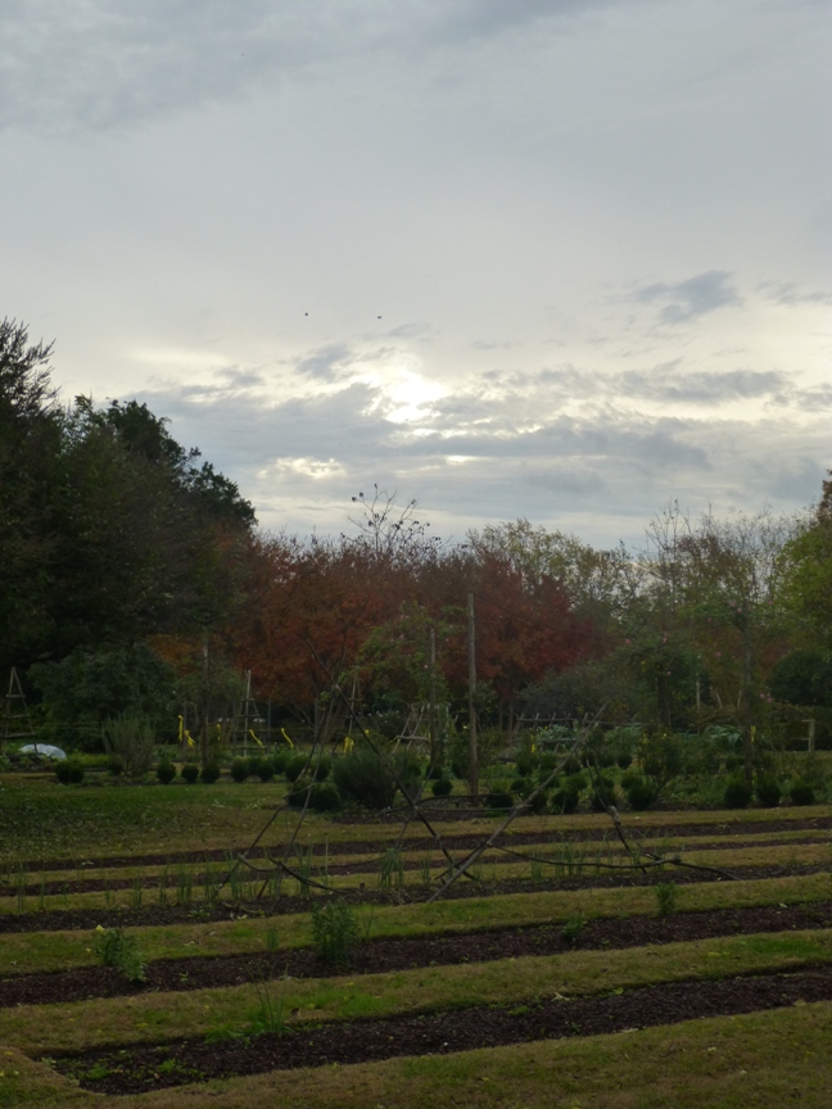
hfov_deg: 24.4
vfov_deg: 32.2
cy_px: 554
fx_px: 1923
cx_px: 416
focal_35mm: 60
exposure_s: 1/160
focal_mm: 10.7
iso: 160
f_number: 4.3
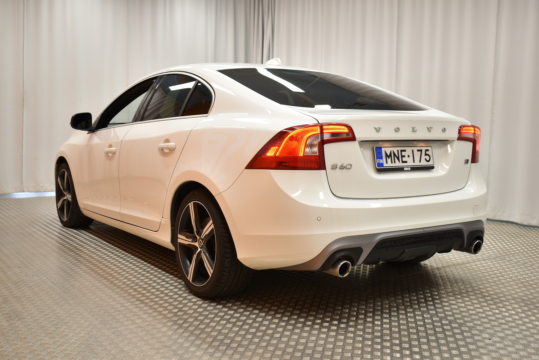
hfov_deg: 47.9
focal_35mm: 40
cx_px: 270
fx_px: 606
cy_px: 180
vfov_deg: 33.0
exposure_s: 1/40
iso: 360
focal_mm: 27
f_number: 4
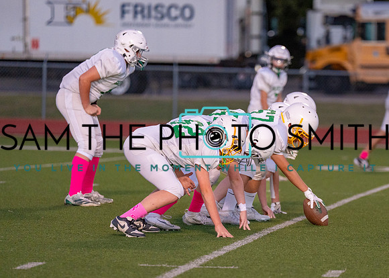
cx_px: 284
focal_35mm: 302
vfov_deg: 4.8
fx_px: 3331
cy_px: 154
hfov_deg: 6.7
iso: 2000
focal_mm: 200
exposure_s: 1/1250
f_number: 2.8
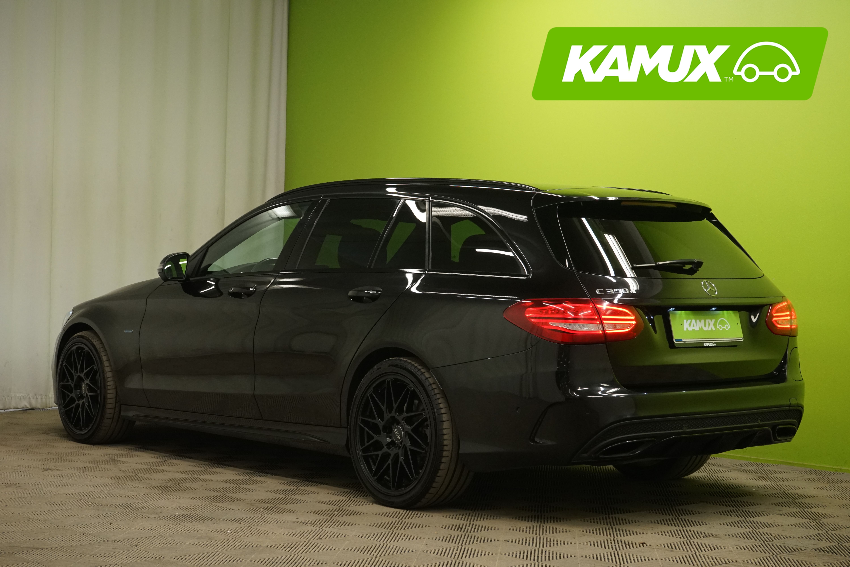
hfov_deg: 32.4
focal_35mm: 62
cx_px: 425
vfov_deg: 21.9
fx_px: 1464
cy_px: 284
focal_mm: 62
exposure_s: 1/25
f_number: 9
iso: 2000
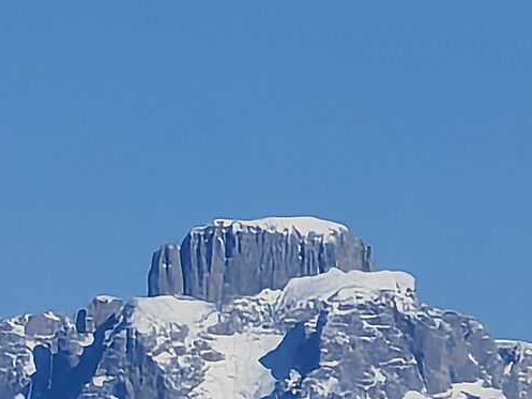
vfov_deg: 1.1
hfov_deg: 1.5
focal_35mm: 1304
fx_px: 20046
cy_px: 275
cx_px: -306
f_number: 3
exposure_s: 1/1700
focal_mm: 14.92
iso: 50
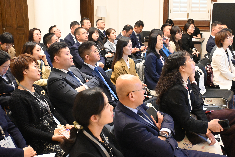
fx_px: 308
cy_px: 78
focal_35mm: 47
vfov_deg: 28.5
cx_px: 118
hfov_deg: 41.7
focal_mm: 31.5
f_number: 5
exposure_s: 1/60
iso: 5000
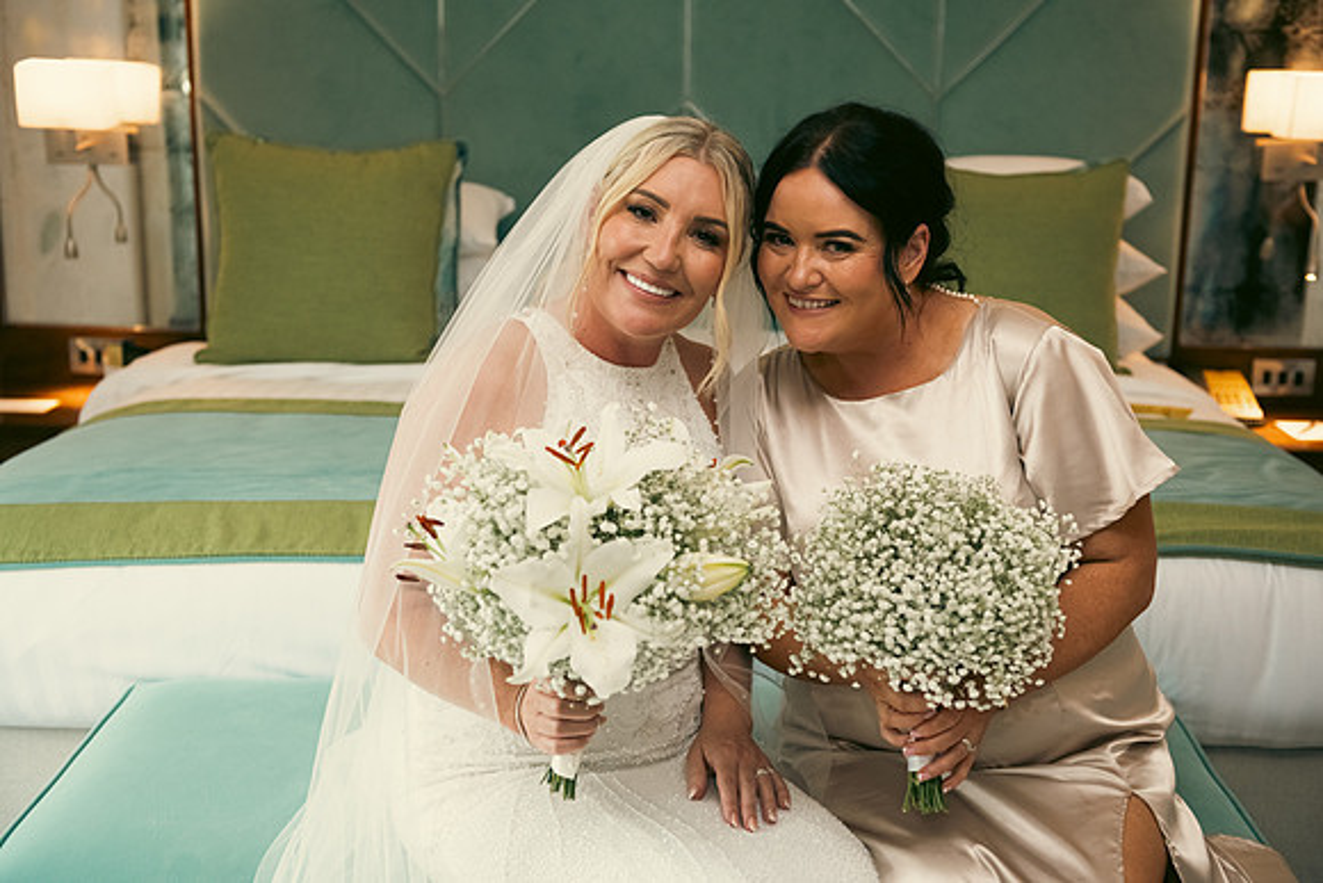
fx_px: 1764
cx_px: 662
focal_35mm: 48
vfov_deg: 28.1
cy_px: 442
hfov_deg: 41.1
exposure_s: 1/160
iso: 800
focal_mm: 48
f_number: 3.5
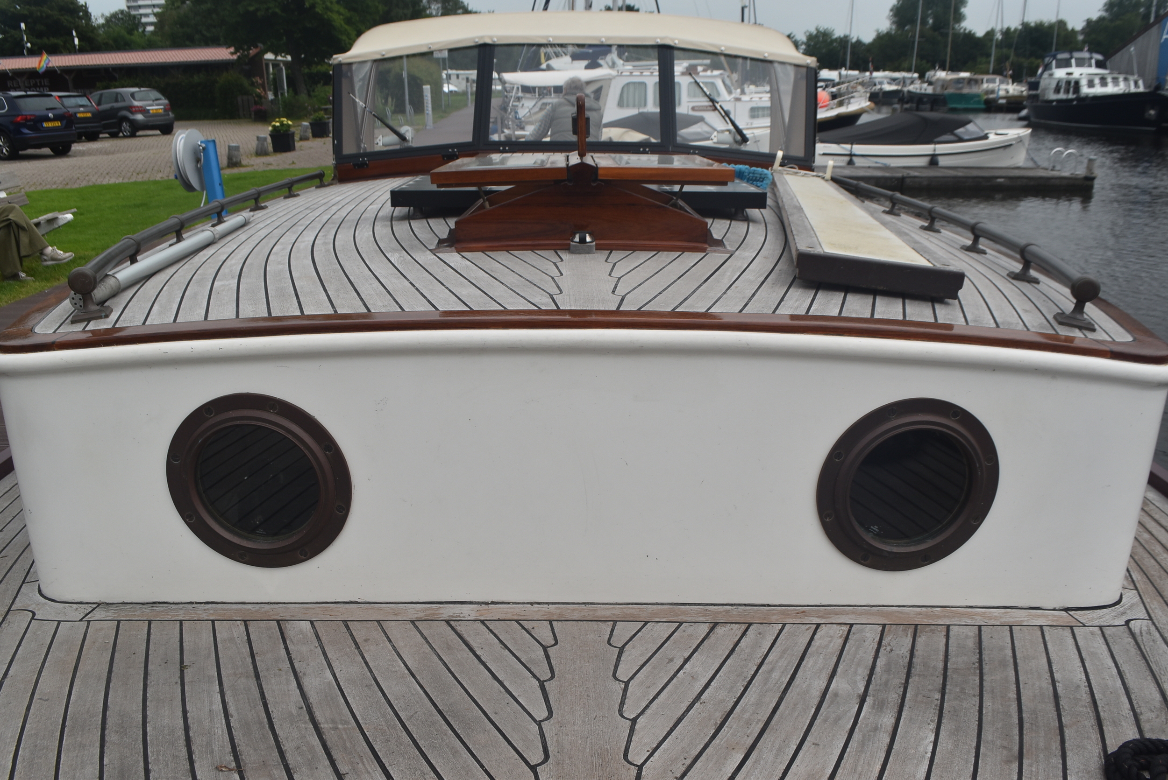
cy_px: 390
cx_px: 584
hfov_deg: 67.3
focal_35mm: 27
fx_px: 877
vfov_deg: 48.0
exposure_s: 1/400
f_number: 10
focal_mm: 18
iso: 200
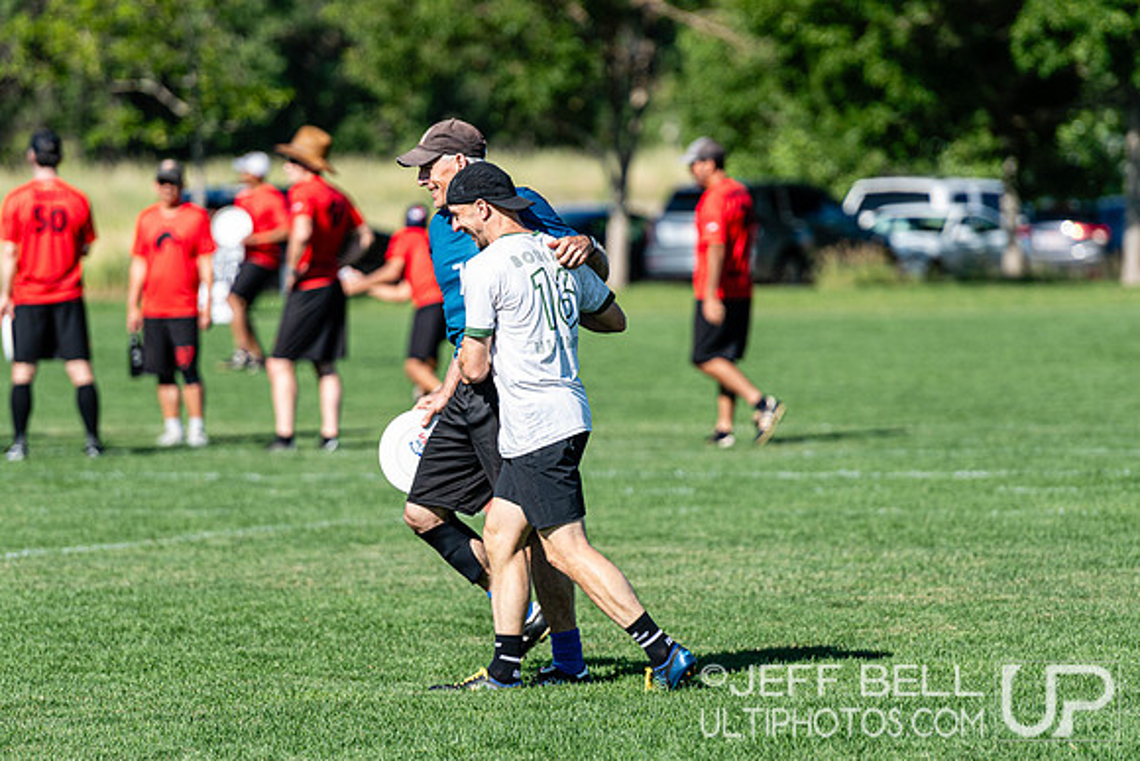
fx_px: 9502
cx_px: 570
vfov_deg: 4.6
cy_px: 380
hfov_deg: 6.9
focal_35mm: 300
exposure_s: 1/1000
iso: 100
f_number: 3.2
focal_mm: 200
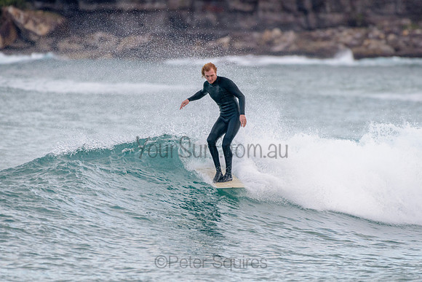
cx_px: 228
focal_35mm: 612
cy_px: 145
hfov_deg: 3.4
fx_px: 7173
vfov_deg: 2.2
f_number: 5.6
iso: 1000
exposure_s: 1/1250
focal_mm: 500
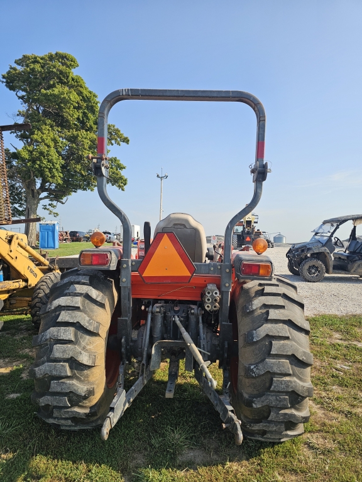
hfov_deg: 58.9
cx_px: 181
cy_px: 241
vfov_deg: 73.9
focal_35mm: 23
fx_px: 321
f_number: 1.7
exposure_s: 1/2000
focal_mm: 6.3
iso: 40
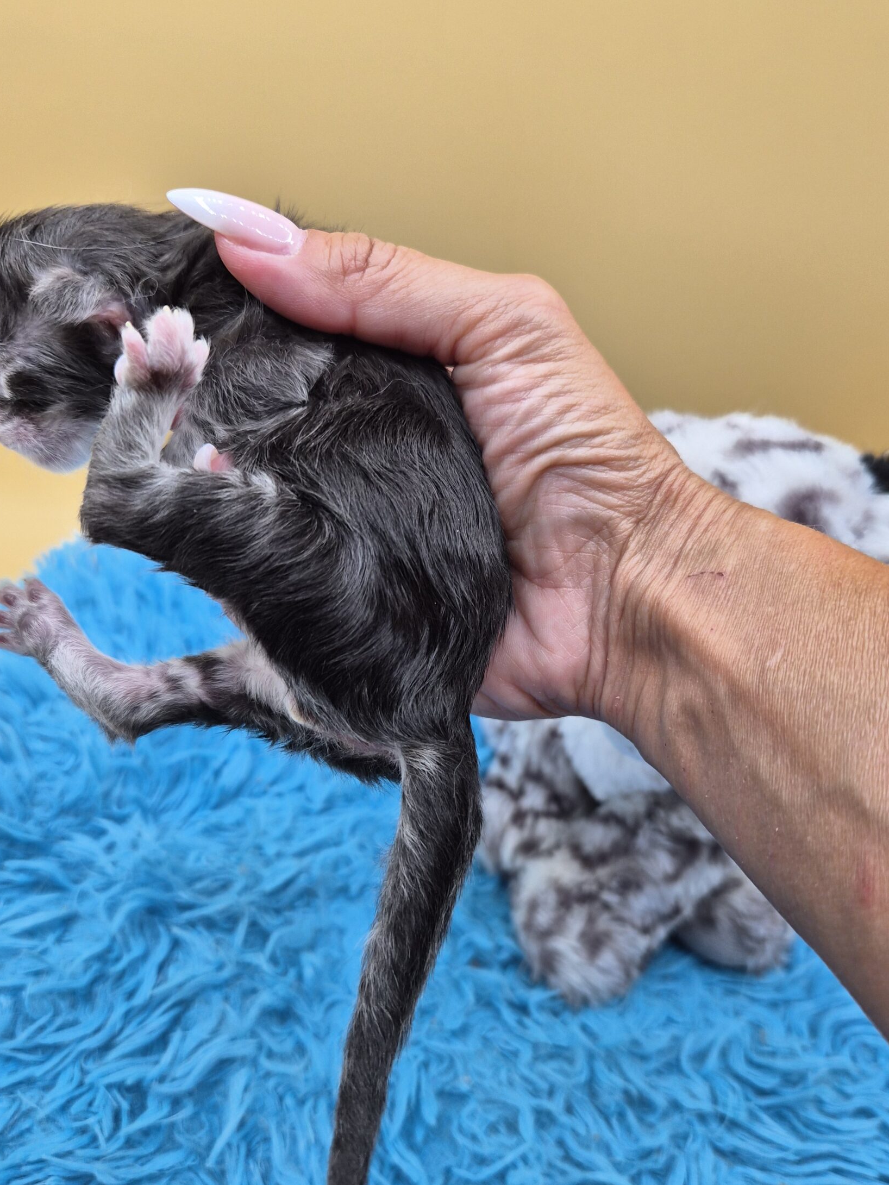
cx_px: 446
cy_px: 650
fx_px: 924
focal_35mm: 27
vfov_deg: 65.2
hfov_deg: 51.4
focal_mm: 5.4
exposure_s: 1/708
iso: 80
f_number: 1.8
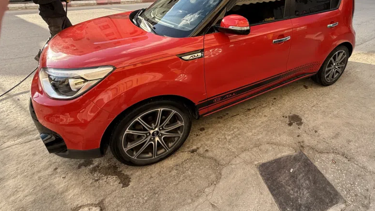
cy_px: 59
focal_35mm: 20
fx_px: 199
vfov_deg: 53.8
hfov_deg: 85.6
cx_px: 225
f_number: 2.2
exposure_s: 1/324
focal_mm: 2.22
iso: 50
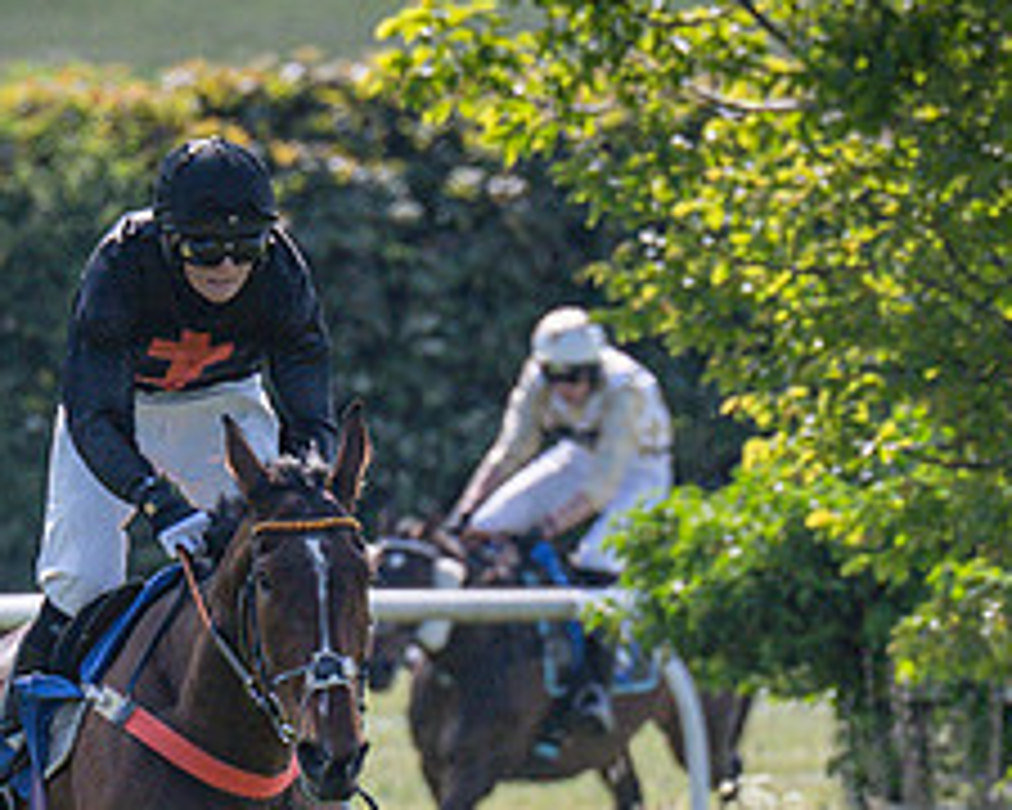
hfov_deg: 1.7
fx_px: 35103
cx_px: 300
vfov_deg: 1.3
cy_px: 668
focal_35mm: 1172
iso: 400
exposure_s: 1/3200
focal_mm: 200
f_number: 4
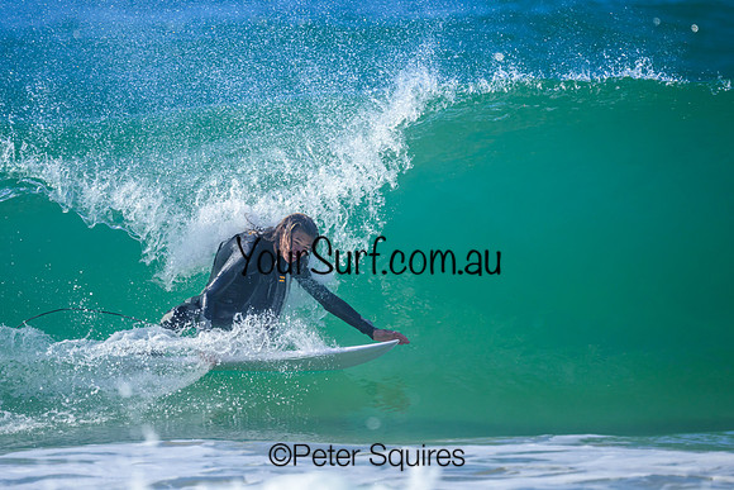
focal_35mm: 981
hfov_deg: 2.1
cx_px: 302
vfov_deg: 1.4
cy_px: 197
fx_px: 19999
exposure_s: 1/2000
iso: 560
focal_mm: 800
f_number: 6.3
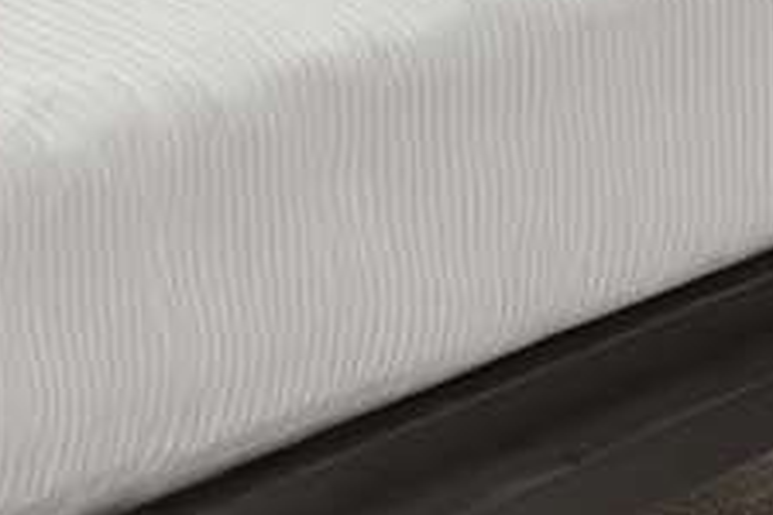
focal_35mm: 213
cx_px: -663
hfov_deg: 9.2
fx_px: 4573
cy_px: -752
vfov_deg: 6.2
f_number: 11
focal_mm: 32
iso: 400
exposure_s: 1/160
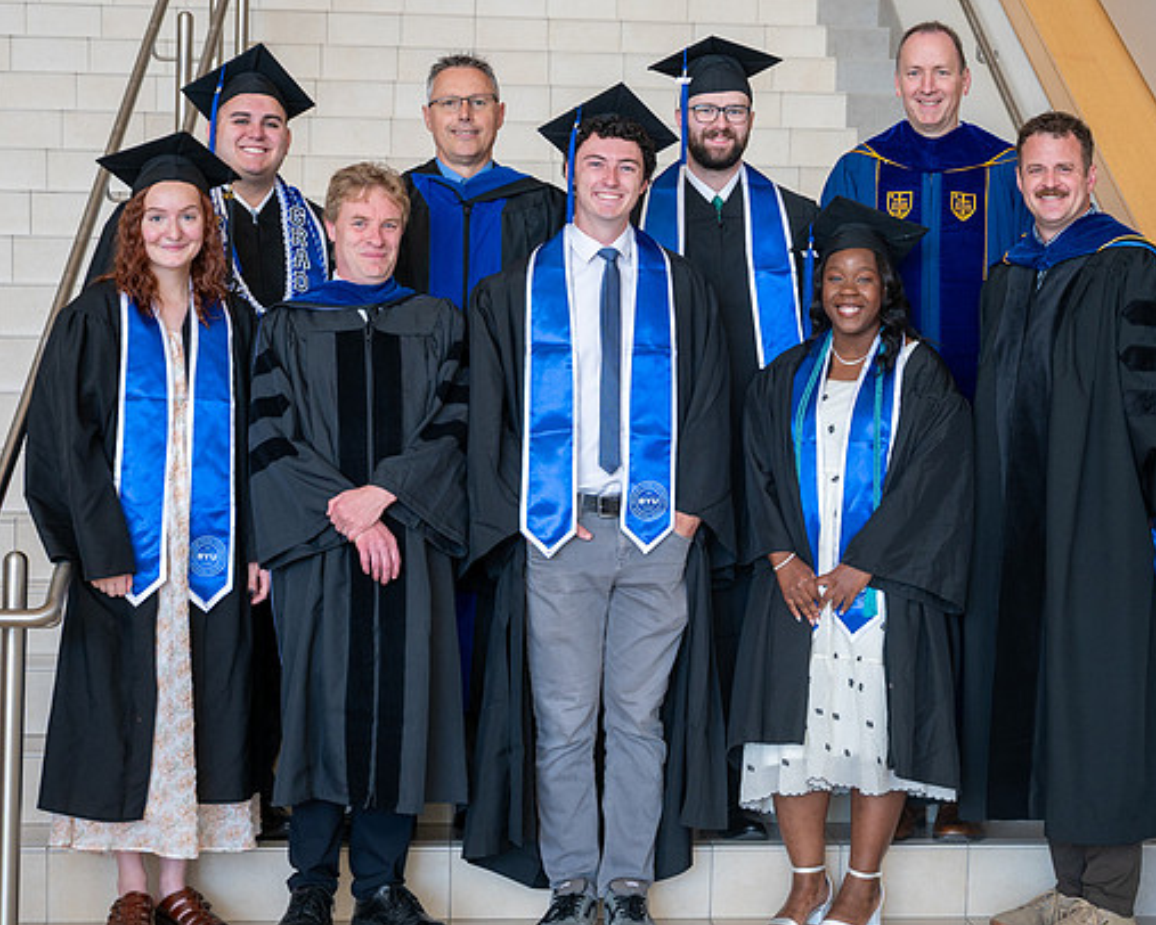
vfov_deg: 21.5
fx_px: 2430
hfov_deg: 26.6
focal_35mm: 71
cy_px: 324
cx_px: 753
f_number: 4
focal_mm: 45
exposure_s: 1/60
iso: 400
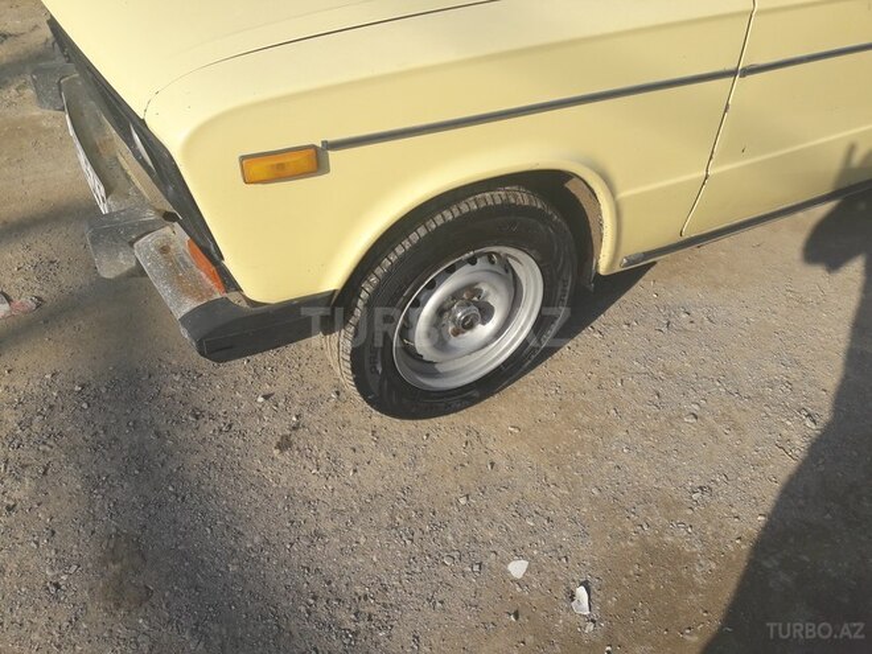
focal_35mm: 28
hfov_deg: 63.4
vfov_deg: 49.7
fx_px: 705
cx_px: 436
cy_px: 327
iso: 40
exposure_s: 1/1471
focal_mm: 3.7
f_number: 1.9
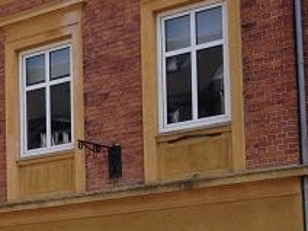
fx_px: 961
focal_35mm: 108
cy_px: 257
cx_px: -72
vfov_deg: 13.4
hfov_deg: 17.3
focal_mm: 4.28
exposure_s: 1/649
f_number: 2.4
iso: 50
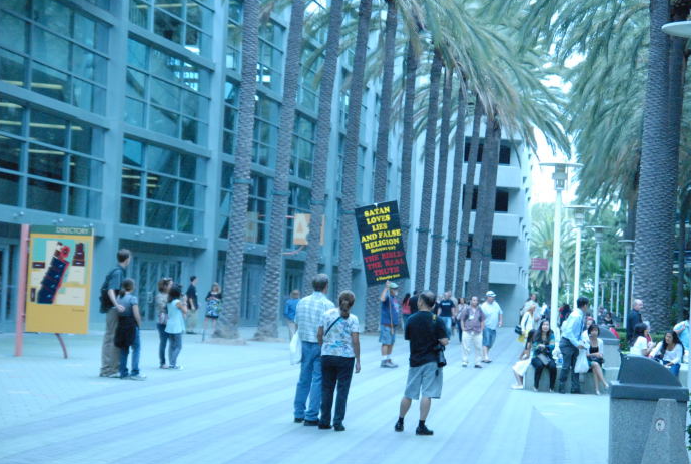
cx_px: 395
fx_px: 1673
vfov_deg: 15.8
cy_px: 254
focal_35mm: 87
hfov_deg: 23.3
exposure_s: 1/2500
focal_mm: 50
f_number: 4
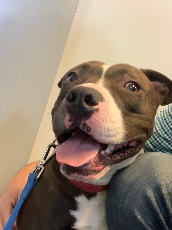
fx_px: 298
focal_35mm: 45
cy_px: 123
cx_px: 87
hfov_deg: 32.2
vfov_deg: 42.1
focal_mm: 2.87
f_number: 2.2
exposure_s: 1/30
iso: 250
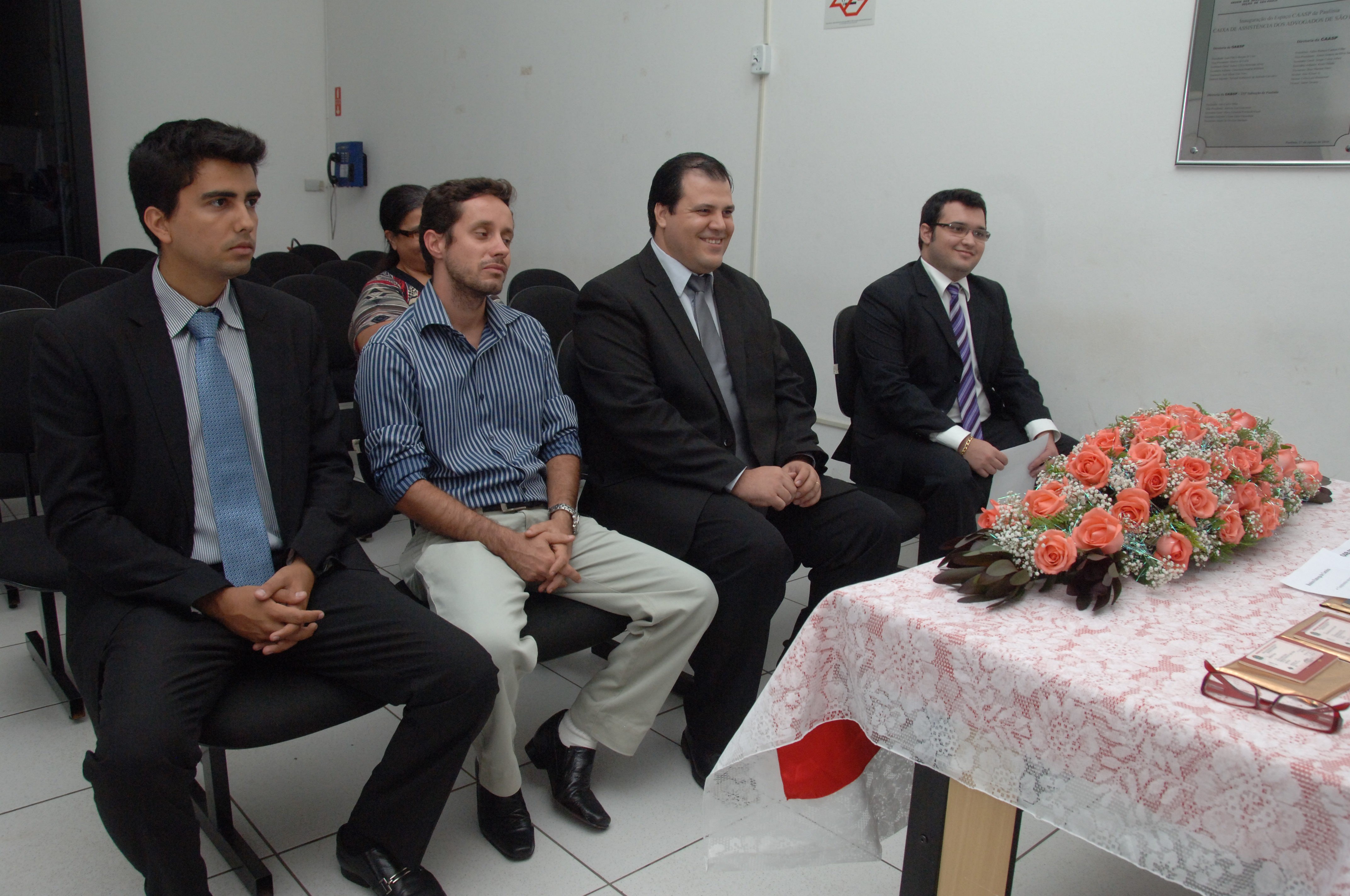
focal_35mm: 27
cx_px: 675
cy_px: 448
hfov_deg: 67.4
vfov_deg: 47.8
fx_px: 1011
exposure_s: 1/250
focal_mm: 18
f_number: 6.3
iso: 800
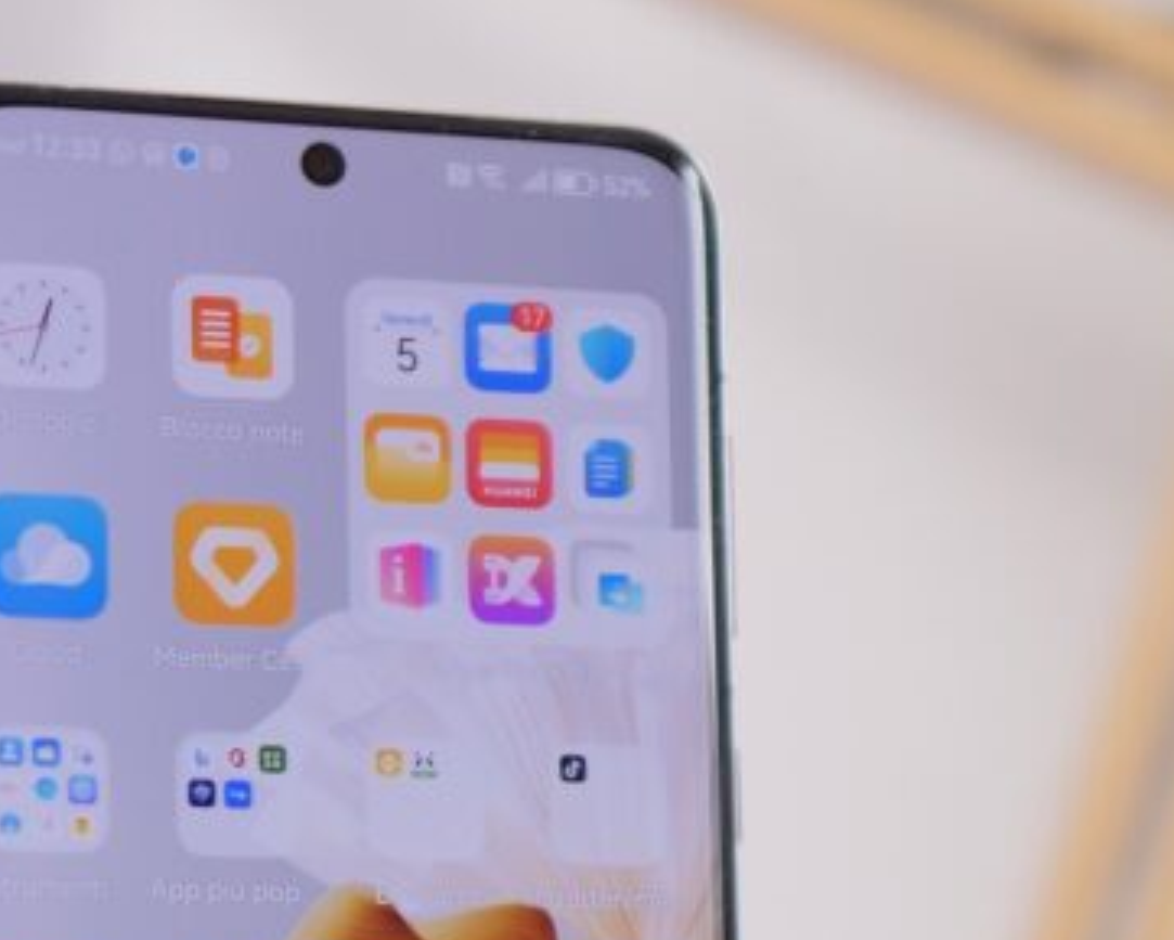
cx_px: 312
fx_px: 3823
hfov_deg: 17.4
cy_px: 1023
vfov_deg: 13.7
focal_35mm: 110
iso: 200
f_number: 1.6
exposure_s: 1/200
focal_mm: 16
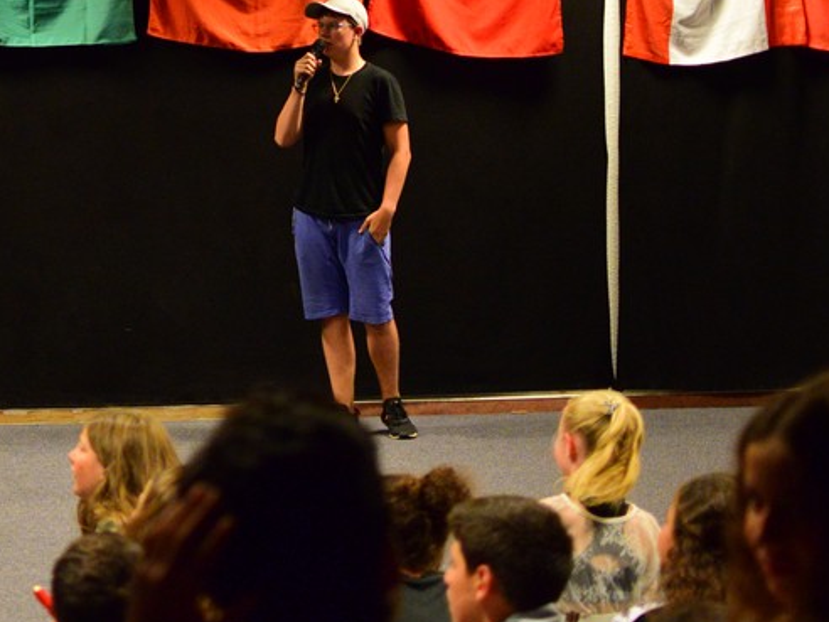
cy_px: 114
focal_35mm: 105
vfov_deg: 14.0
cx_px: 40
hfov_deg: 18.3
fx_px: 2515
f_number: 1.8
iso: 3200
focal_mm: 35
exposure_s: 1/250
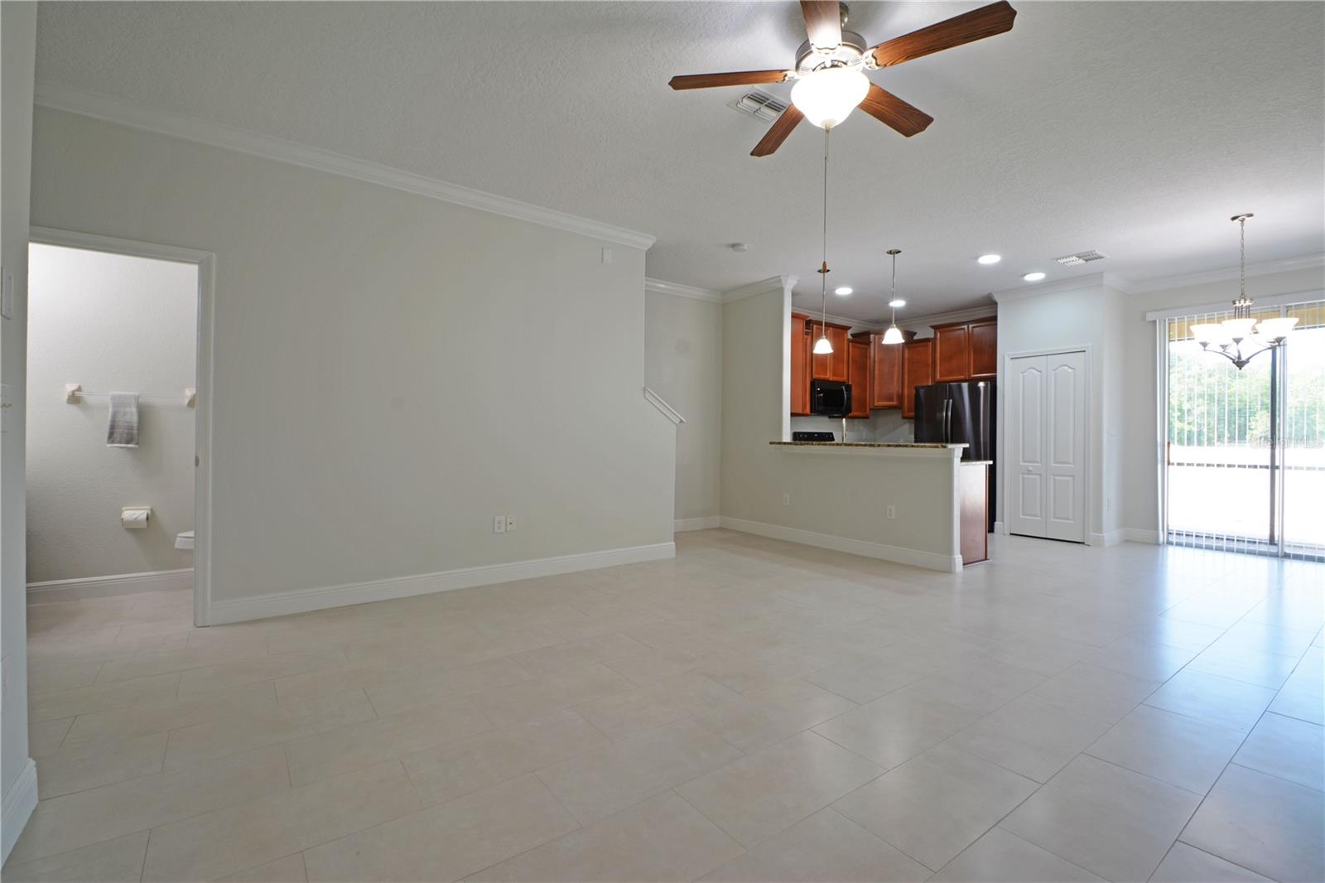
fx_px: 552
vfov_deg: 77.3
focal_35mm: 15
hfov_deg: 100.4
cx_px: 662
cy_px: 442
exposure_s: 1/2
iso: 100
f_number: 11
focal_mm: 10
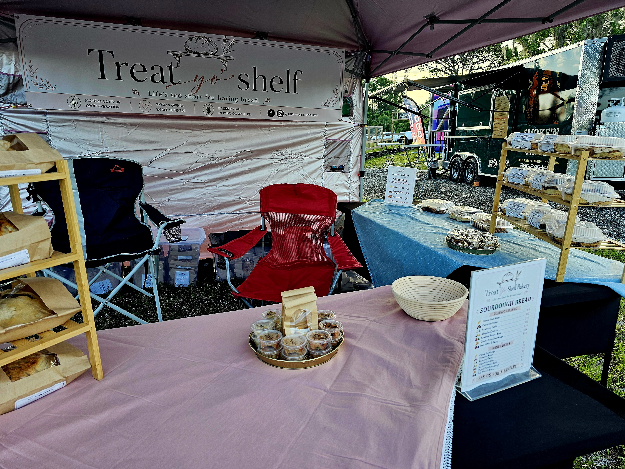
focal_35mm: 23
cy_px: 234
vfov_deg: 58.9
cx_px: 312
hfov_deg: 73.9
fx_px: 415
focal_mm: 6.3
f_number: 1.7
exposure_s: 1/182
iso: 40
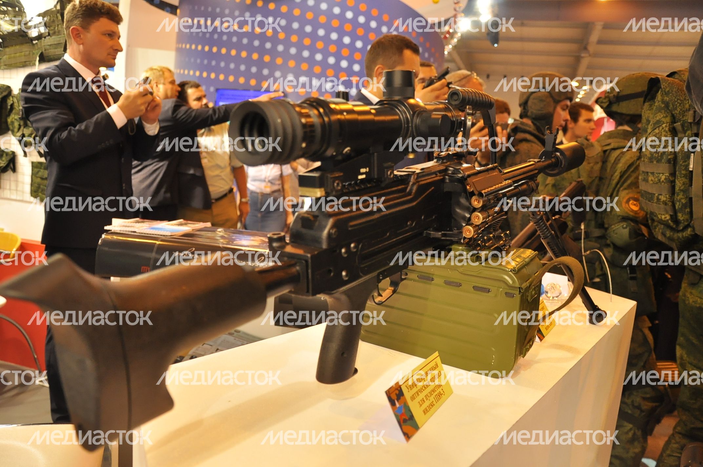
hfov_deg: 67.4
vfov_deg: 47.8
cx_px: 352
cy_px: 234
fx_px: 527
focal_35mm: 27
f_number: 3.5
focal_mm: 18
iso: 1000
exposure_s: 1/125
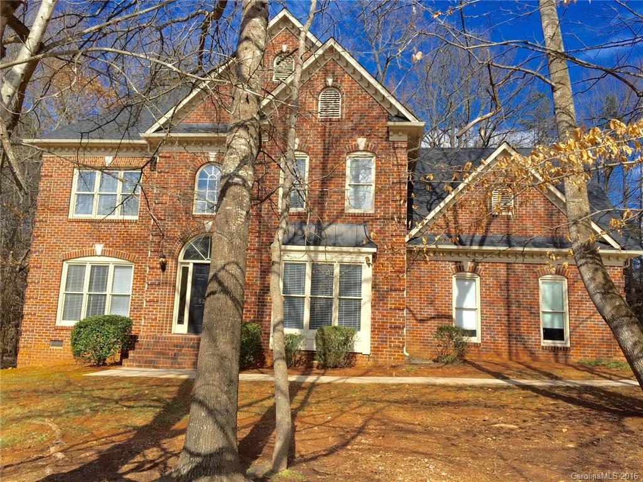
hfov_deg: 61.7
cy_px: 241
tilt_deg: +10.2
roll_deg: -3.1
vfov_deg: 48.2
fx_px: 539
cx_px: 322
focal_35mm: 29
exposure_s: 1/1412
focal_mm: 4.15
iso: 32
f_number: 2.2
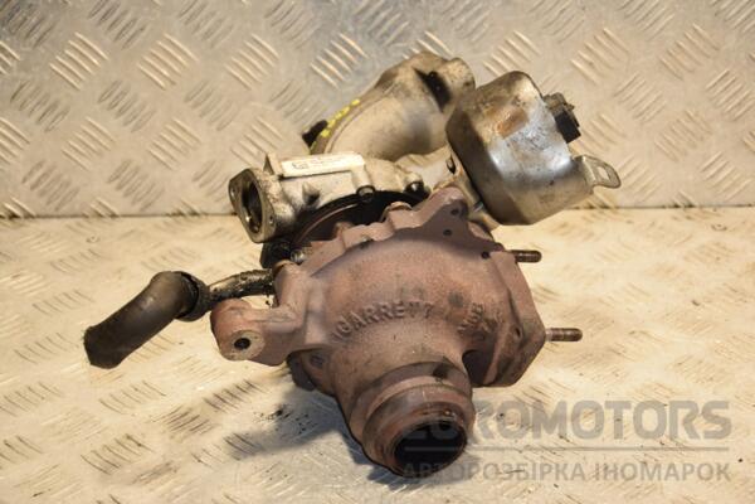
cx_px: 378
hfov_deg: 23.4
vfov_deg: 15.7
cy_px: 252
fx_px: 1824
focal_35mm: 87
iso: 800
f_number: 5.6
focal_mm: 58
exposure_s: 1/200
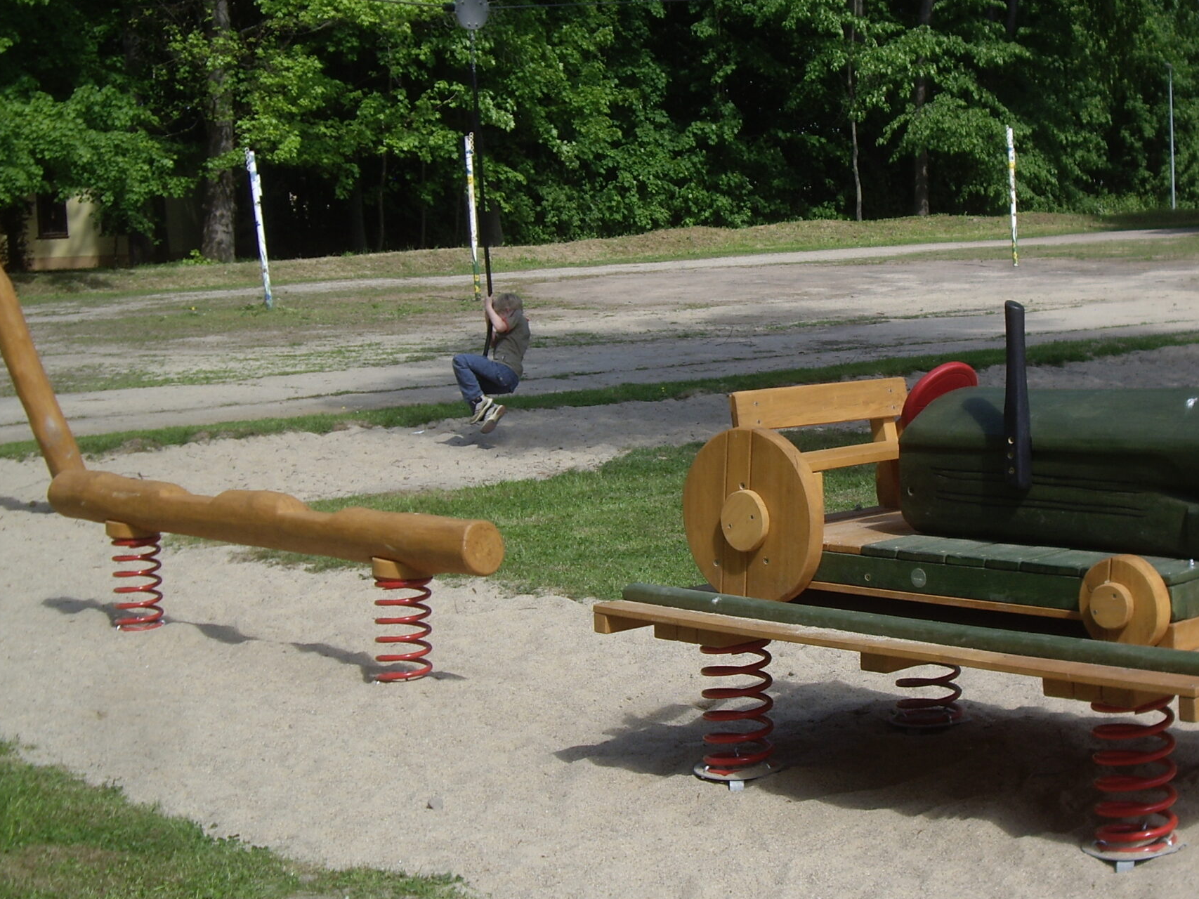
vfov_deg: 21.3
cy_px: 424
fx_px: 2390
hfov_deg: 28.1
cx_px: 745
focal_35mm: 69
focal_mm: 9.6
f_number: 3.1
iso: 50
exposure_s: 1/500
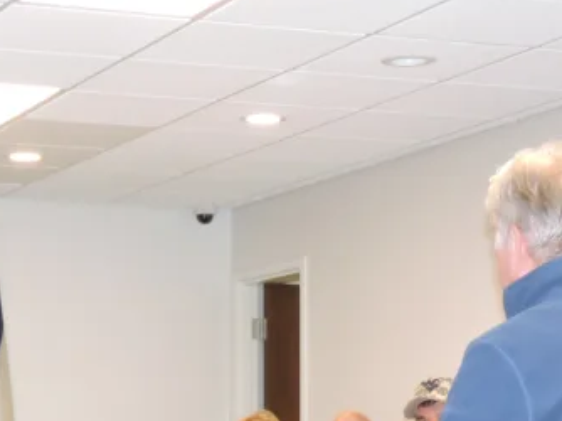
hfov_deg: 16.2
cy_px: 327
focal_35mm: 120
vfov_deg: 12.3
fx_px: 1947
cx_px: 53
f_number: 3.7
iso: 640
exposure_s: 1/50
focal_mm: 10.7
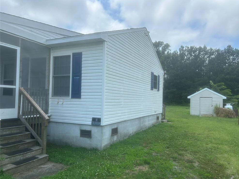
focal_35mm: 27
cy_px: 91
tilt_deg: +2.5
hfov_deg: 65.3
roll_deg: +0.4
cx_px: 124
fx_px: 186
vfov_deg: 51.4
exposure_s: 1/5076
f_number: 1.5
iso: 50
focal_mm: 5.7
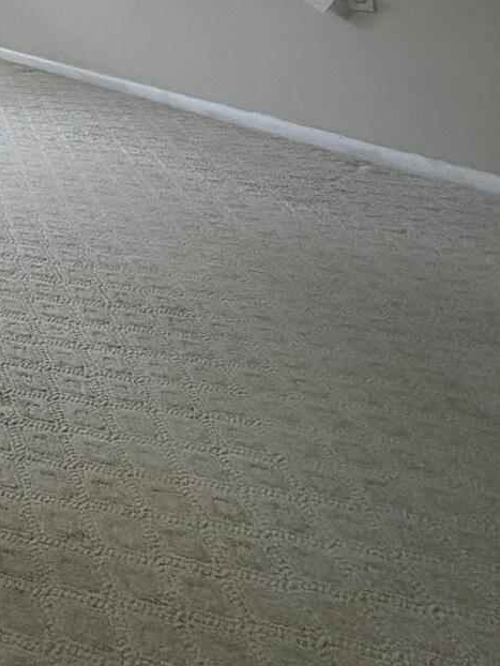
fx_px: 866
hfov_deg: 23.7
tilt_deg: +2.9
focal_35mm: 45
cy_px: -207
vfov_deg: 31.8
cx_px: -297
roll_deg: +0.0
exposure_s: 1/60
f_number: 2.2
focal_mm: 2.22
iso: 400
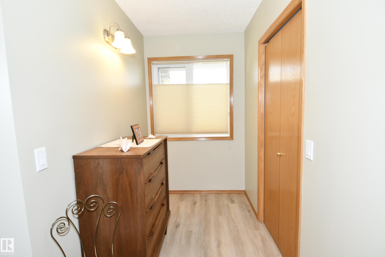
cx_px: 192
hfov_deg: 90.0
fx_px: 192
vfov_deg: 67.4
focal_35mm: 18
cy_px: 128
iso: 400
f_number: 5.6
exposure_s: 1/60
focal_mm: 12
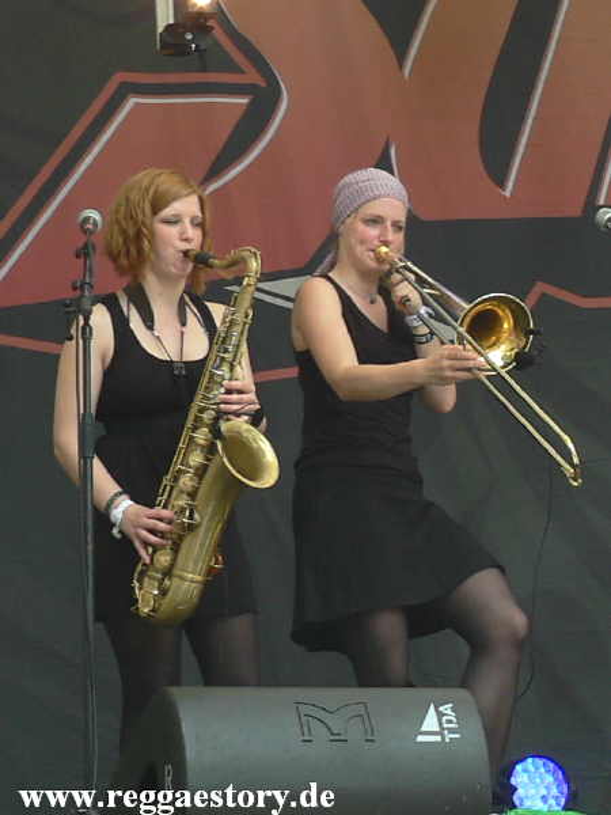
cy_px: 408
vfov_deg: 32.2
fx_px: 1412
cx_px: 306
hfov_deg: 24.4
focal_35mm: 60
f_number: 4
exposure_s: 1/125
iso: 64
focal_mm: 10.2
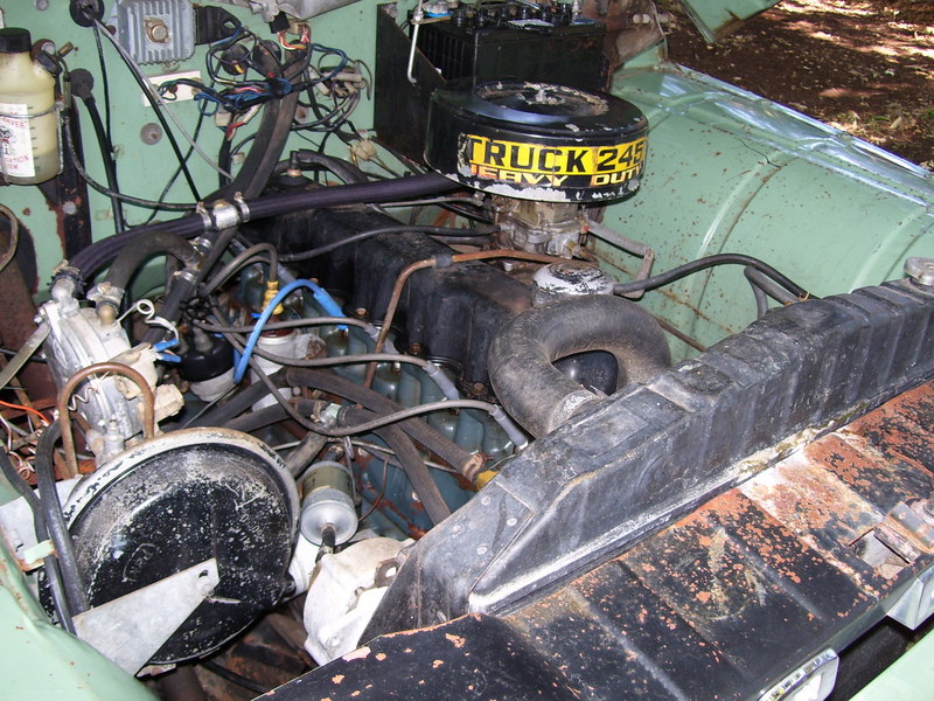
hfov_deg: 51.4
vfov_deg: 39.7
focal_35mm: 36
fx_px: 971
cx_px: 467
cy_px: 350
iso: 80
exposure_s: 1/60
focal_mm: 6
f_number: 2.7
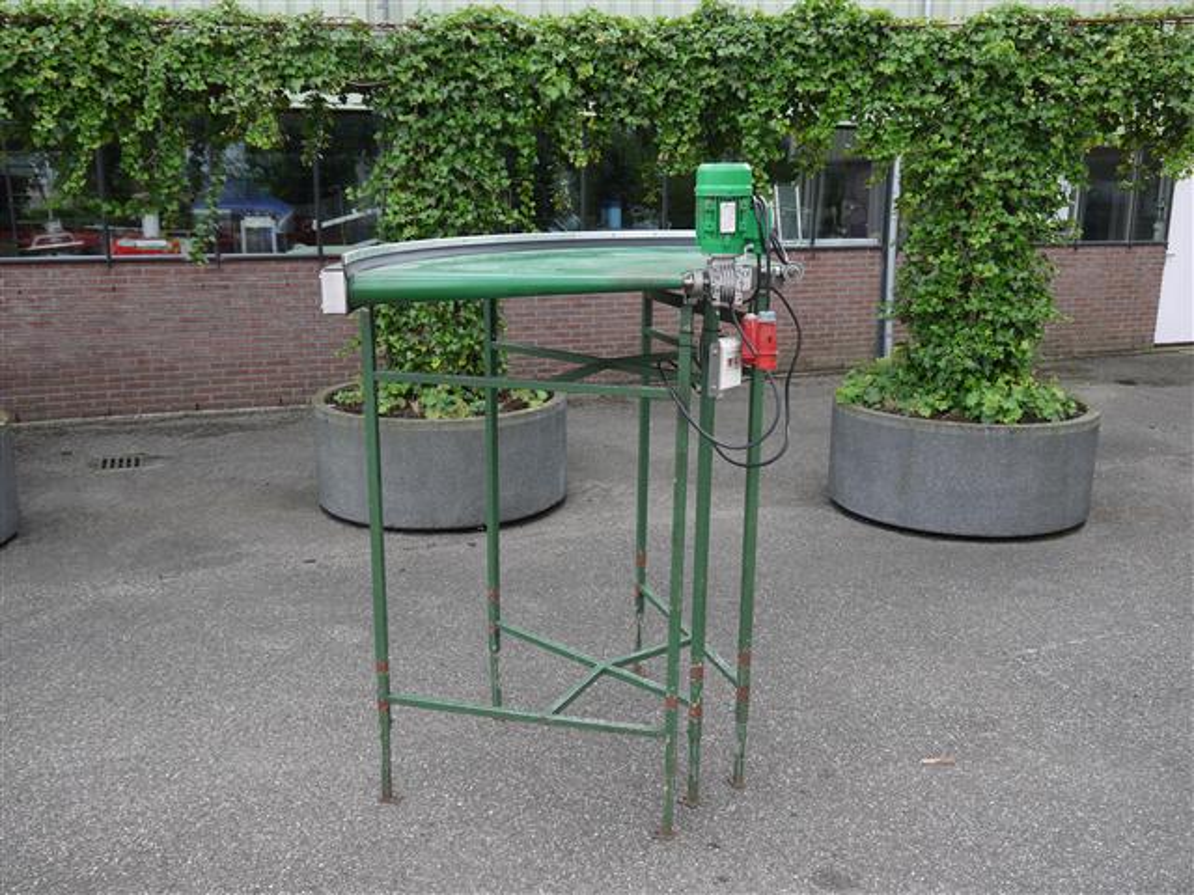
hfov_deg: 56.8
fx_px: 1104
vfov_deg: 44.2
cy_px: 448
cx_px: 597
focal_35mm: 32
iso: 100
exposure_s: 1/200
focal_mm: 16
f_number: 5
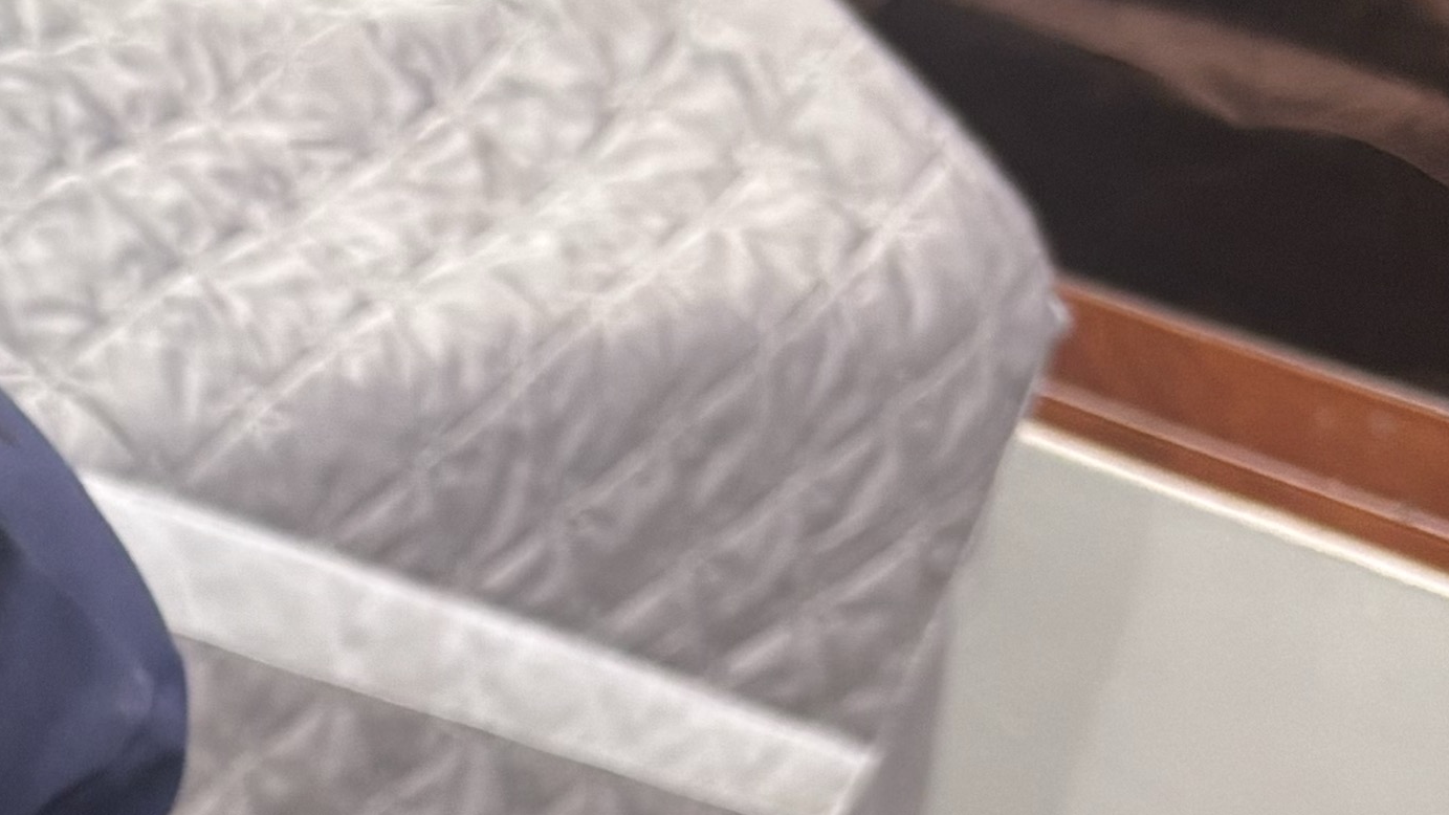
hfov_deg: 16.5
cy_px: 1213
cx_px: -775
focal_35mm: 117
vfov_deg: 10.0
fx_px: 4495
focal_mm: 5.96
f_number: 1.6
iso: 160
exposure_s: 1/50
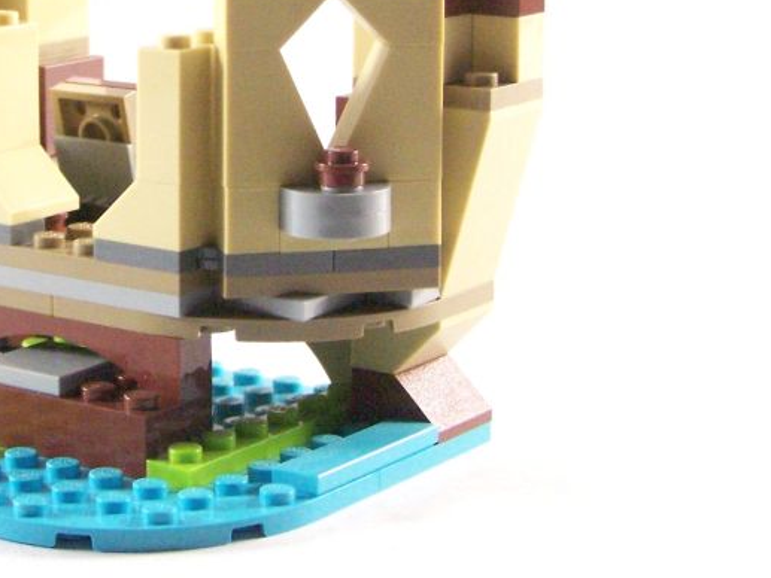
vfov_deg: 14.5
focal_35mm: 101
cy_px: 77
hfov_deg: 19.3
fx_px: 2250
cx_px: 185
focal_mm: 8.5
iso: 400
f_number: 4
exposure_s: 1/60
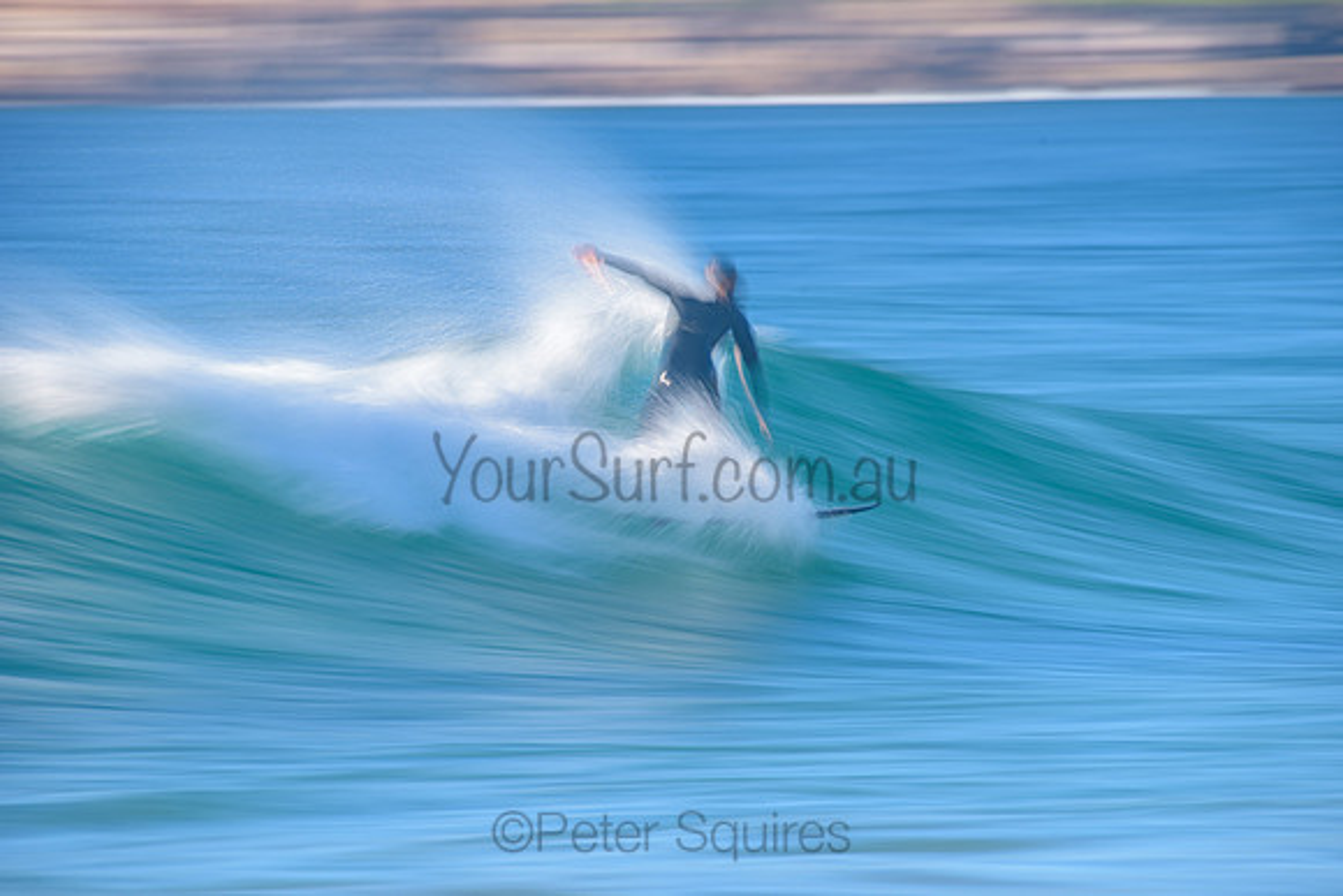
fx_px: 18656
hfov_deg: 4.1
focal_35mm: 500
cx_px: 672
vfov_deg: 2.8
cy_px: 448
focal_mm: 500
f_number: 10
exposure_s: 1/6
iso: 31
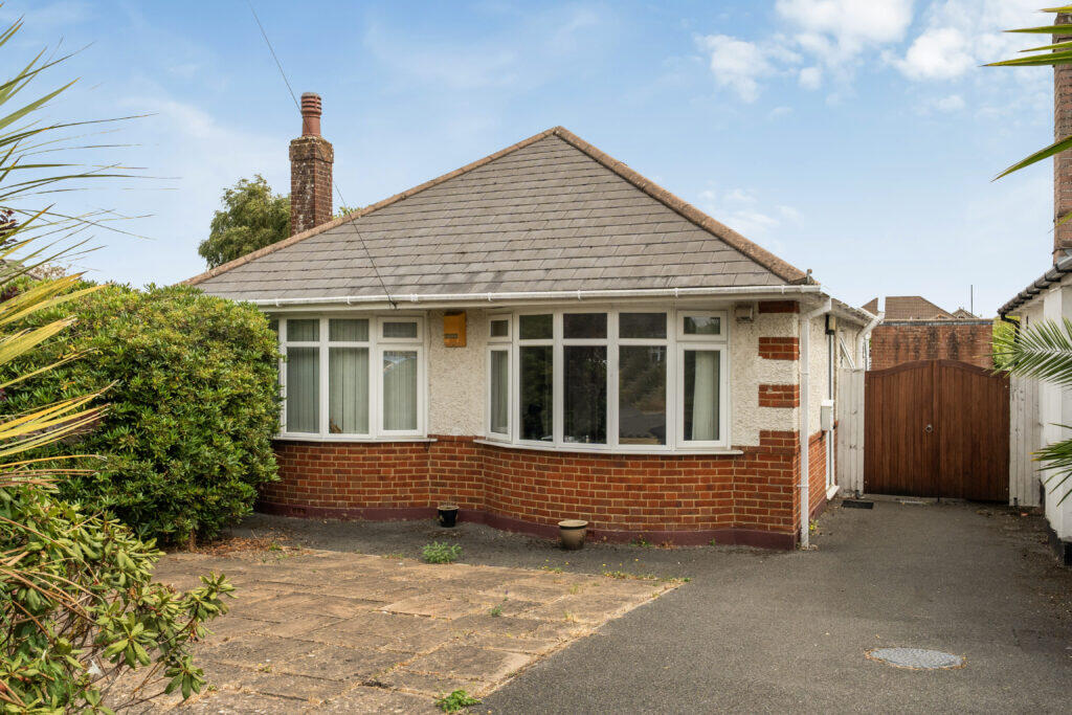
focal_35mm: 30
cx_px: 536
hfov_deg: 61.9
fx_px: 893
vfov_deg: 43.6
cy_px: 358
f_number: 9
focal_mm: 20
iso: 400
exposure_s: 1/800
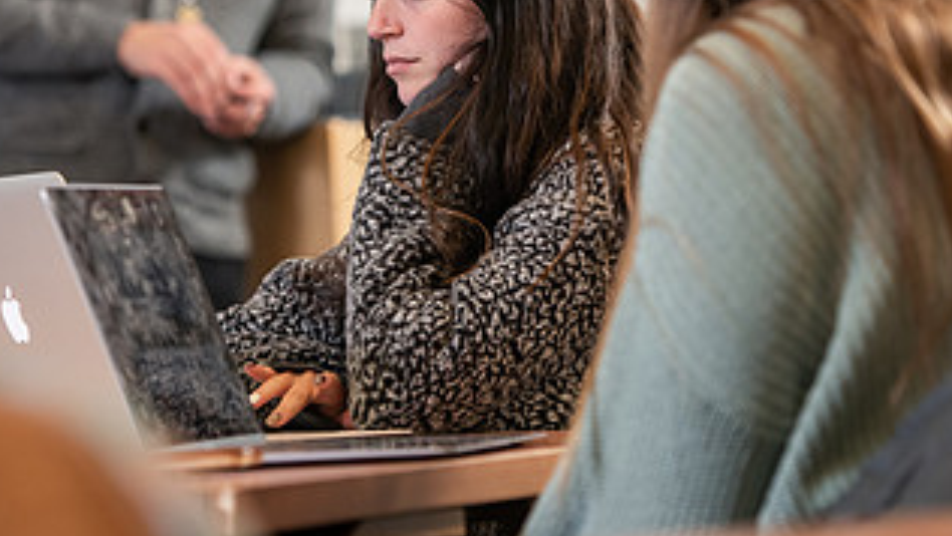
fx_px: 5833
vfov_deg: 5.3
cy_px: 47
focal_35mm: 231
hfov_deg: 9.3
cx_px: 419
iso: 640
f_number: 3.2
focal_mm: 120
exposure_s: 1/200
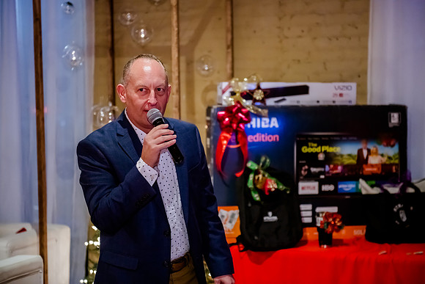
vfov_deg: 19.1
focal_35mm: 72
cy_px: 142
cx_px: 212
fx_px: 844
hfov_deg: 28.3
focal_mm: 70
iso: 5000
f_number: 2.8
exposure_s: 1/200
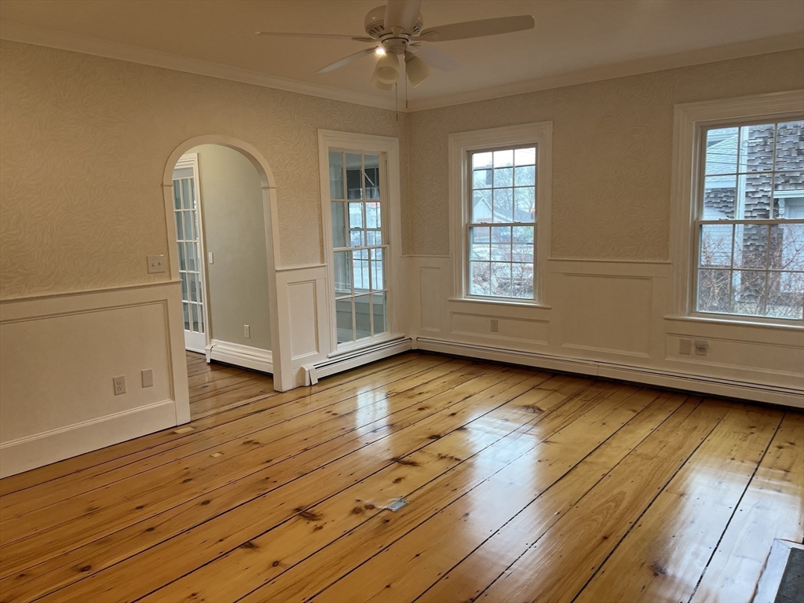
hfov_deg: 67.3
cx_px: 402
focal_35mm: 26
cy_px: 302
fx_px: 604
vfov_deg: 53.1
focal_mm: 5.7
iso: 80
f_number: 1.5
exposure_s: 1/120
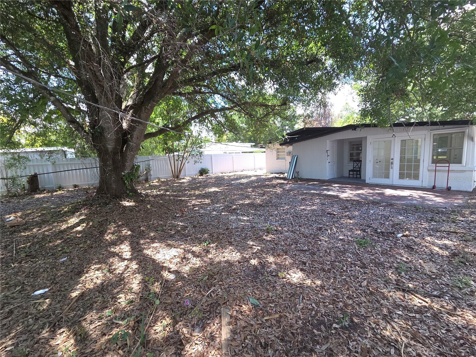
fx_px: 179
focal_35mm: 13
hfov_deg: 106.2
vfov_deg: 89.9
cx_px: 238
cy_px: 178
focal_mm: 2.2
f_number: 2.2
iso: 50
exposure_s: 1/157
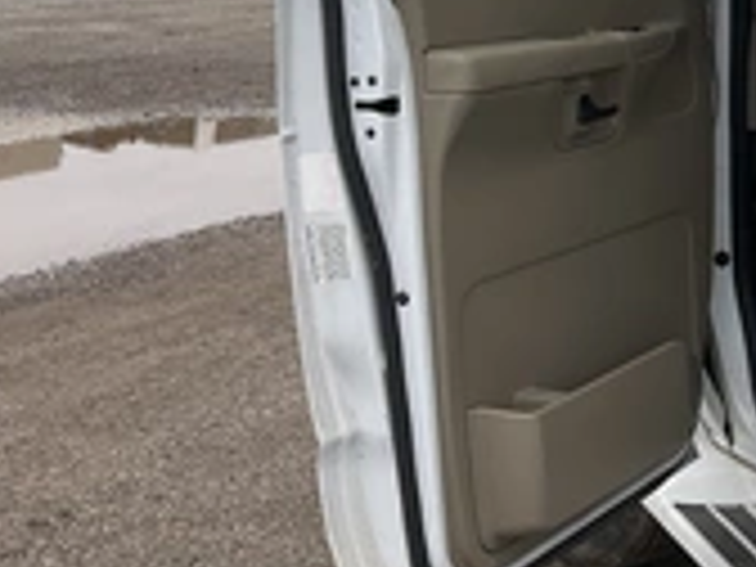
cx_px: 806
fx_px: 1507
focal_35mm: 69
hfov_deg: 26.2
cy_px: 36
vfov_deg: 20.8
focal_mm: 3
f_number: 1.8
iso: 25
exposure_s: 1/1221
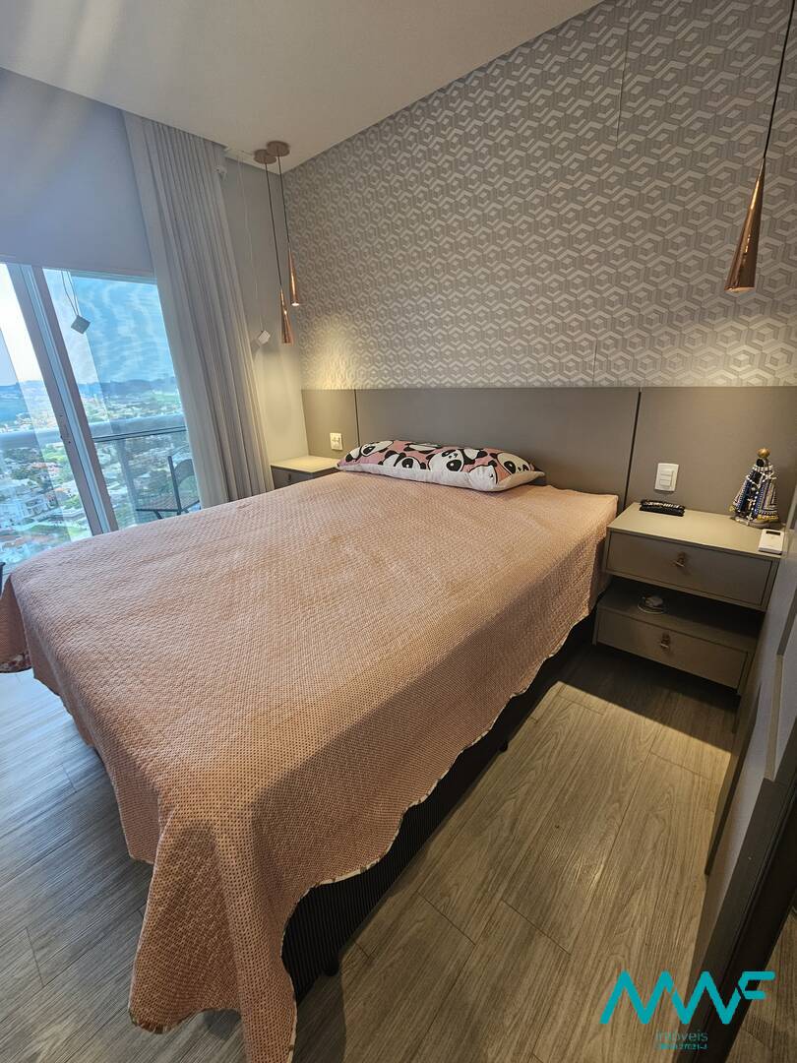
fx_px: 399
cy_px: 532
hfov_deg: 89.9
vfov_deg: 106.2
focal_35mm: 13
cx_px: 398
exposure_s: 1/60
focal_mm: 2.2
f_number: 2.2
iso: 64
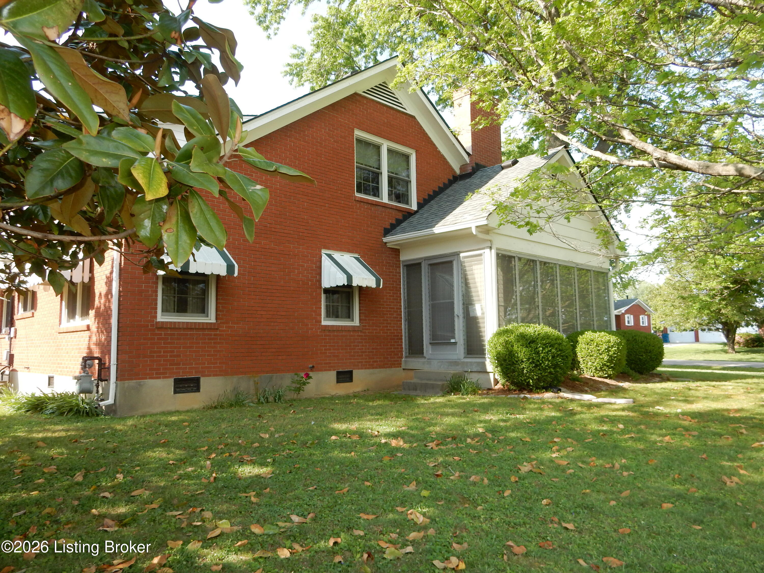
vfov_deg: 54.9
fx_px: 552
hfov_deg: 69.4
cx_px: 382
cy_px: 286
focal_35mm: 25
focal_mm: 4.5
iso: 125
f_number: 3.7
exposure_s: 1/200
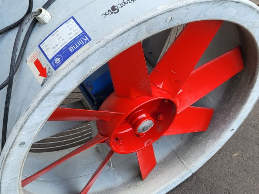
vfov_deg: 25.2
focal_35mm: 58
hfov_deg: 33.2
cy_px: 115
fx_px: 434
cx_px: 136
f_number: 1.8
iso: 50
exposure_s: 1/409
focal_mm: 4.25
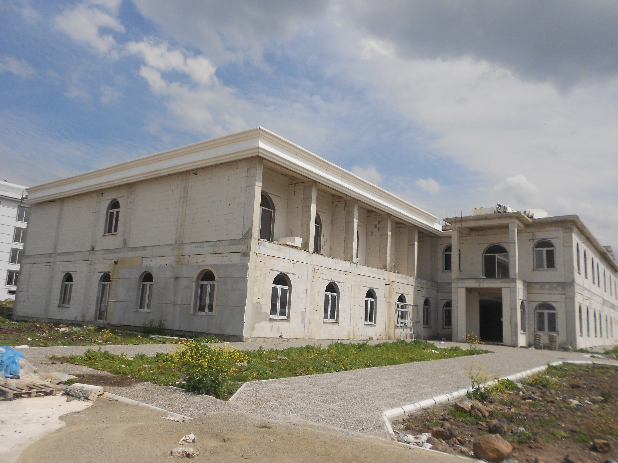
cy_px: 232
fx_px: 464
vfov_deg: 53.1
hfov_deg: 67.3
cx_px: 309
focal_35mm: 26
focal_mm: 4.6
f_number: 8
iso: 80
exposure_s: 1/320
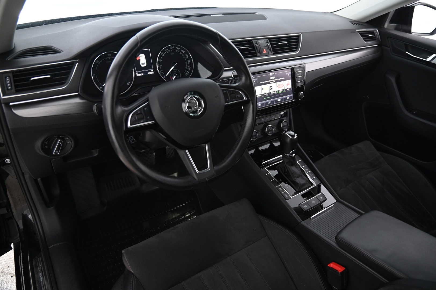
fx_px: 290
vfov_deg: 53.1
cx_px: 218
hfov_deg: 73.8
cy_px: 145
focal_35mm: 24
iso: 2000
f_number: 4
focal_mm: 24
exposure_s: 1/15
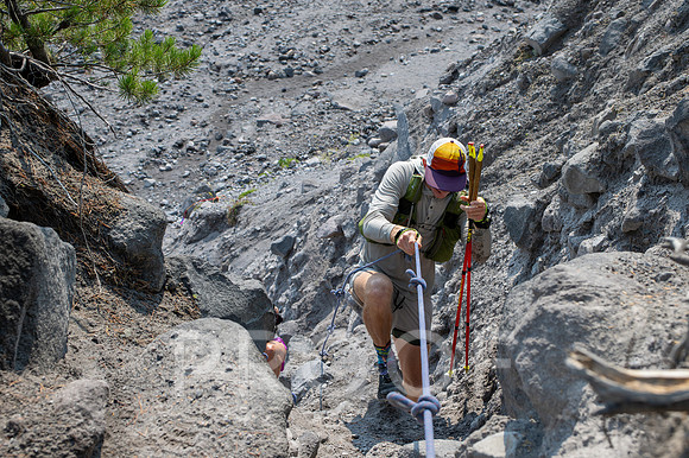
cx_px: 344
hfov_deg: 38.9
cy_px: 229
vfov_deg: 26.5
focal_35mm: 51
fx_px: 975
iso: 200
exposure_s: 1/1250
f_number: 5
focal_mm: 34
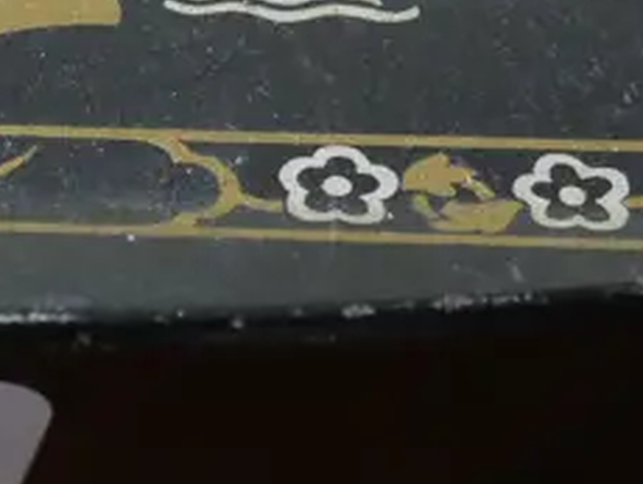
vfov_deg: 8.7
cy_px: -45
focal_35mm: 169
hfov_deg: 11.4
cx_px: -131
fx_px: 3142
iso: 1000
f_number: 4.1
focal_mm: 19
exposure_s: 1/60
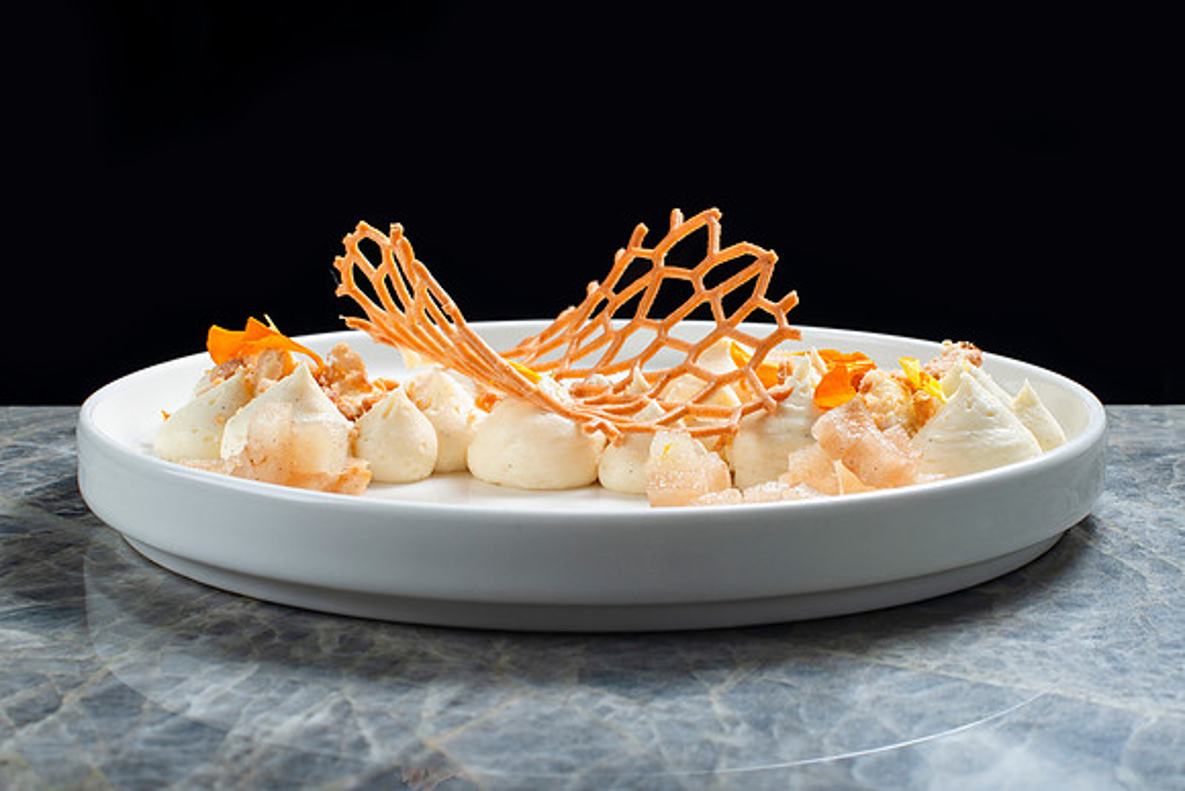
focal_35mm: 54
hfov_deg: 36.7
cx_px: 592
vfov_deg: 25.0
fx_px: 1786
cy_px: 429
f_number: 13
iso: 200
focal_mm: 50
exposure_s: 1/250
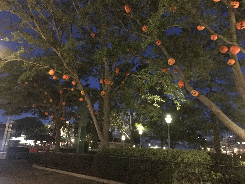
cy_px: 92
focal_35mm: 28
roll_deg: -3.1
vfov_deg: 49.7
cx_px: 122
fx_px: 198
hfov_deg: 63.4
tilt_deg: +16.3
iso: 640
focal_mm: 3.99
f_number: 1.8
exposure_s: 1/4
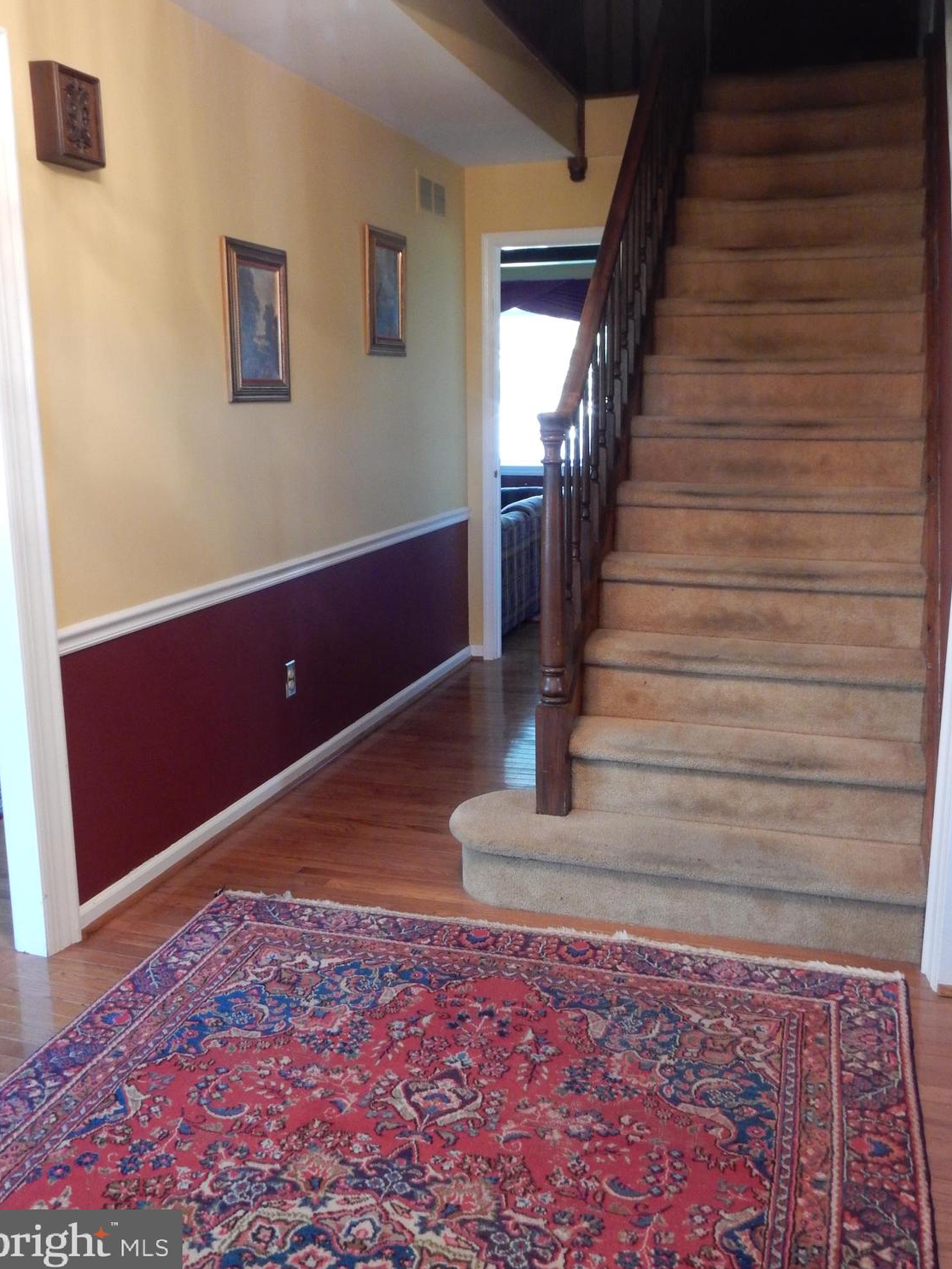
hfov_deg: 45.4
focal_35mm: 31
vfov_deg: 58.3
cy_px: 623
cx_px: 461
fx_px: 1136
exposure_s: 1/8
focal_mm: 5.4
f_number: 4.2
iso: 400
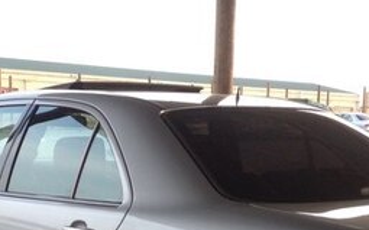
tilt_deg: -13.3
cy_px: 309
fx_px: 965
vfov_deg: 13.1
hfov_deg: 21.6
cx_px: 198
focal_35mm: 96
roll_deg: -1.6
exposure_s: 1/120
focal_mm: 4.28
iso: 50
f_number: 2.4
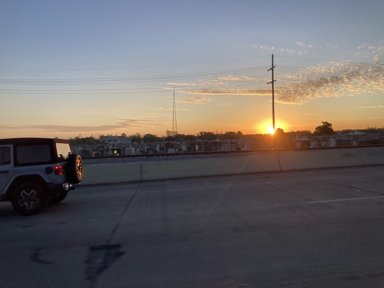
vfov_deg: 49.7
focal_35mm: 28
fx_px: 311
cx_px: 192
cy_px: 144
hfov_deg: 63.4
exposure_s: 1/120
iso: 32
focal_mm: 3.99
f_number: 1.8
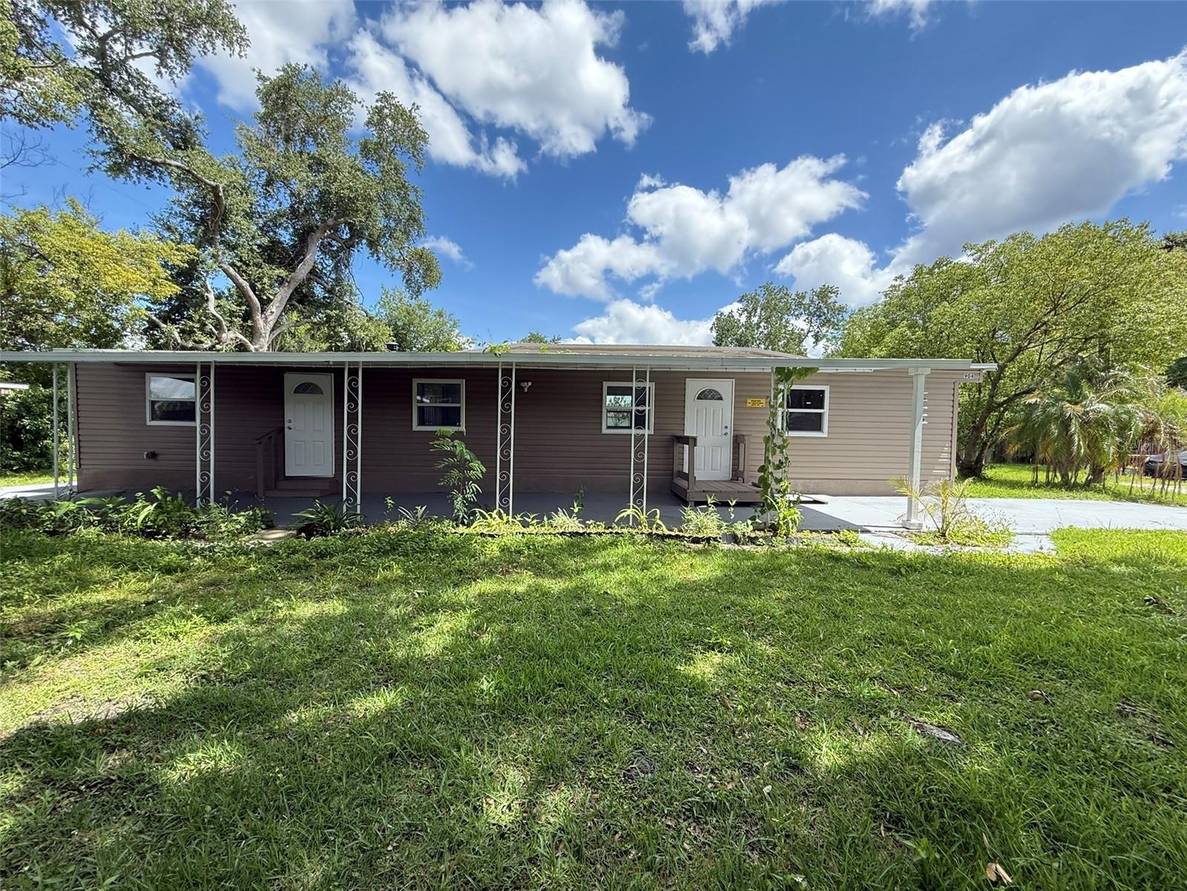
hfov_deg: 102.1
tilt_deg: -2.0
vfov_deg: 85.7
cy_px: 446
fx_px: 480
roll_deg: -1.6
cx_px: 594
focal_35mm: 14
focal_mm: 2.22
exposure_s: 1/535
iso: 64
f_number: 2.2
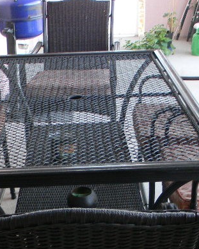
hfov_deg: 21.2
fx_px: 530
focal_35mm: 72
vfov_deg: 26.1
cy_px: 182
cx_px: 85
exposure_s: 1/30
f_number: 3.5
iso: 115
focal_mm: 5
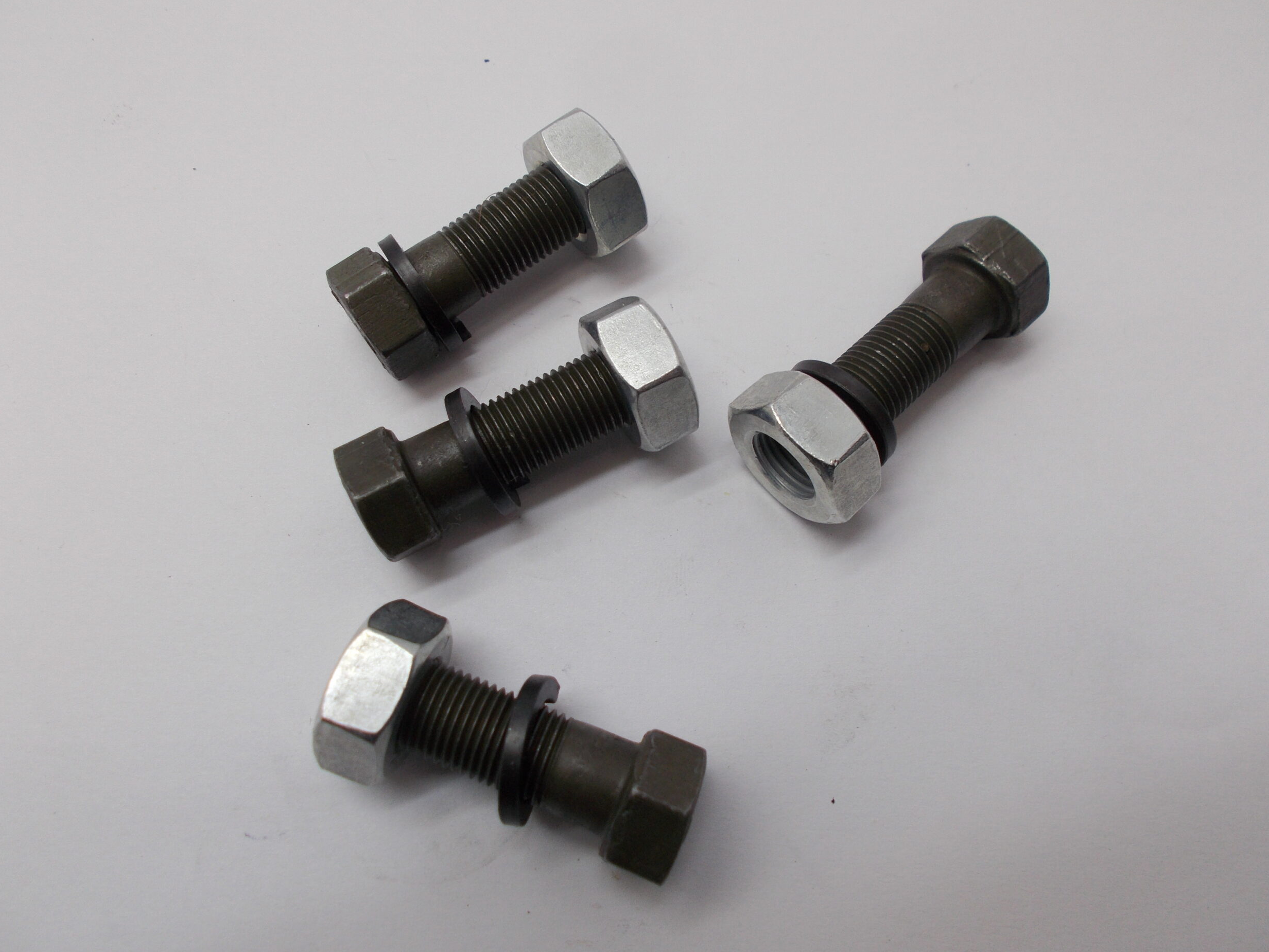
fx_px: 990
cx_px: 631
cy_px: 459
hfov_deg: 65.3
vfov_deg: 51.3
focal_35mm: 27
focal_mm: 4.6
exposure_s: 1/50
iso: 80
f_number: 3.2
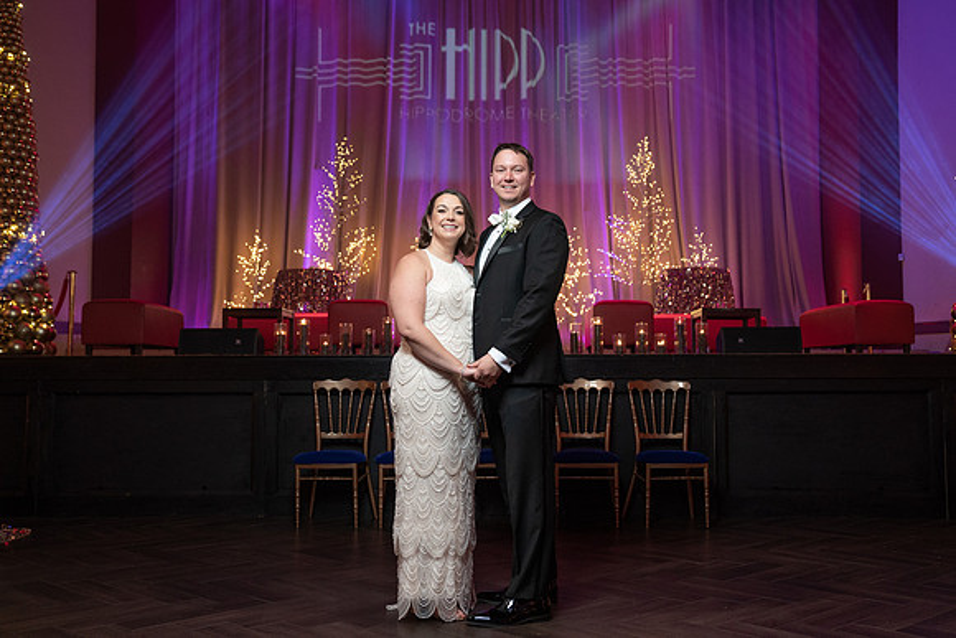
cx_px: 484
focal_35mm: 38
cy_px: 310
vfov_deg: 34.8
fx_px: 1018
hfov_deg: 50.3
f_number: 4
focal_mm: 37
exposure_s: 1/100
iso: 2000
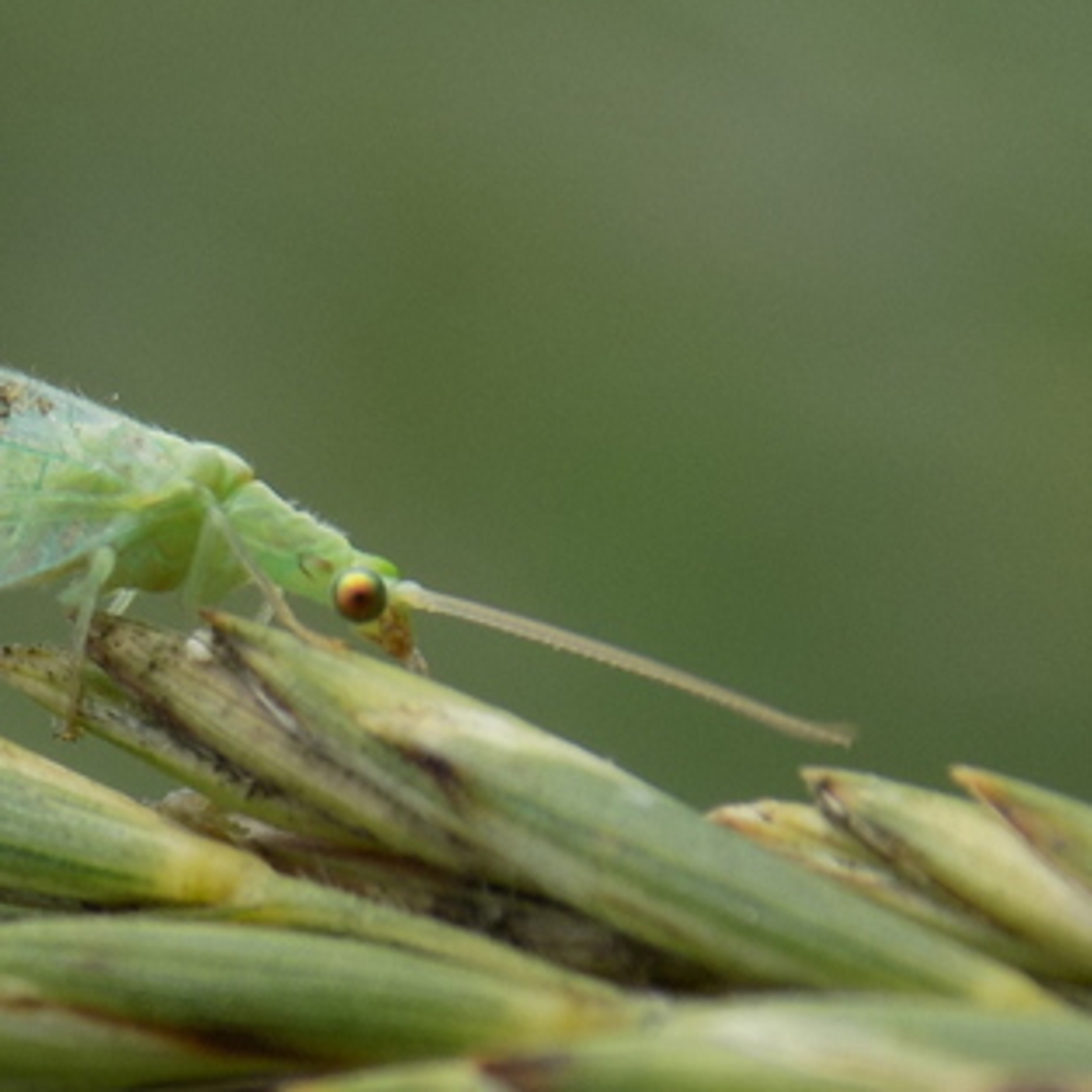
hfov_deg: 6.2
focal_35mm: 283
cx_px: 99
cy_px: 536
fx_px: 10100
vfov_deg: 6.2
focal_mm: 20.9
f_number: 4.8
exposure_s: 1/320
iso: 80
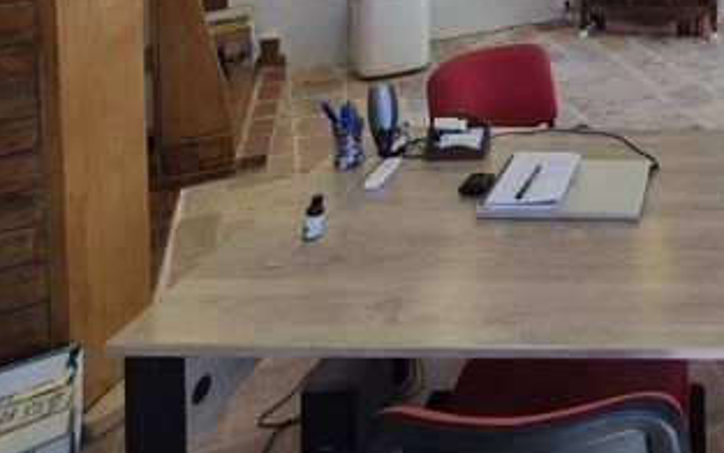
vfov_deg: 31.2
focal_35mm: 31
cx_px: 737
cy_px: -141
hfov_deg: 49.1
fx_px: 612
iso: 64
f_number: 2.2
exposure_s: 1/100
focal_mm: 2.2
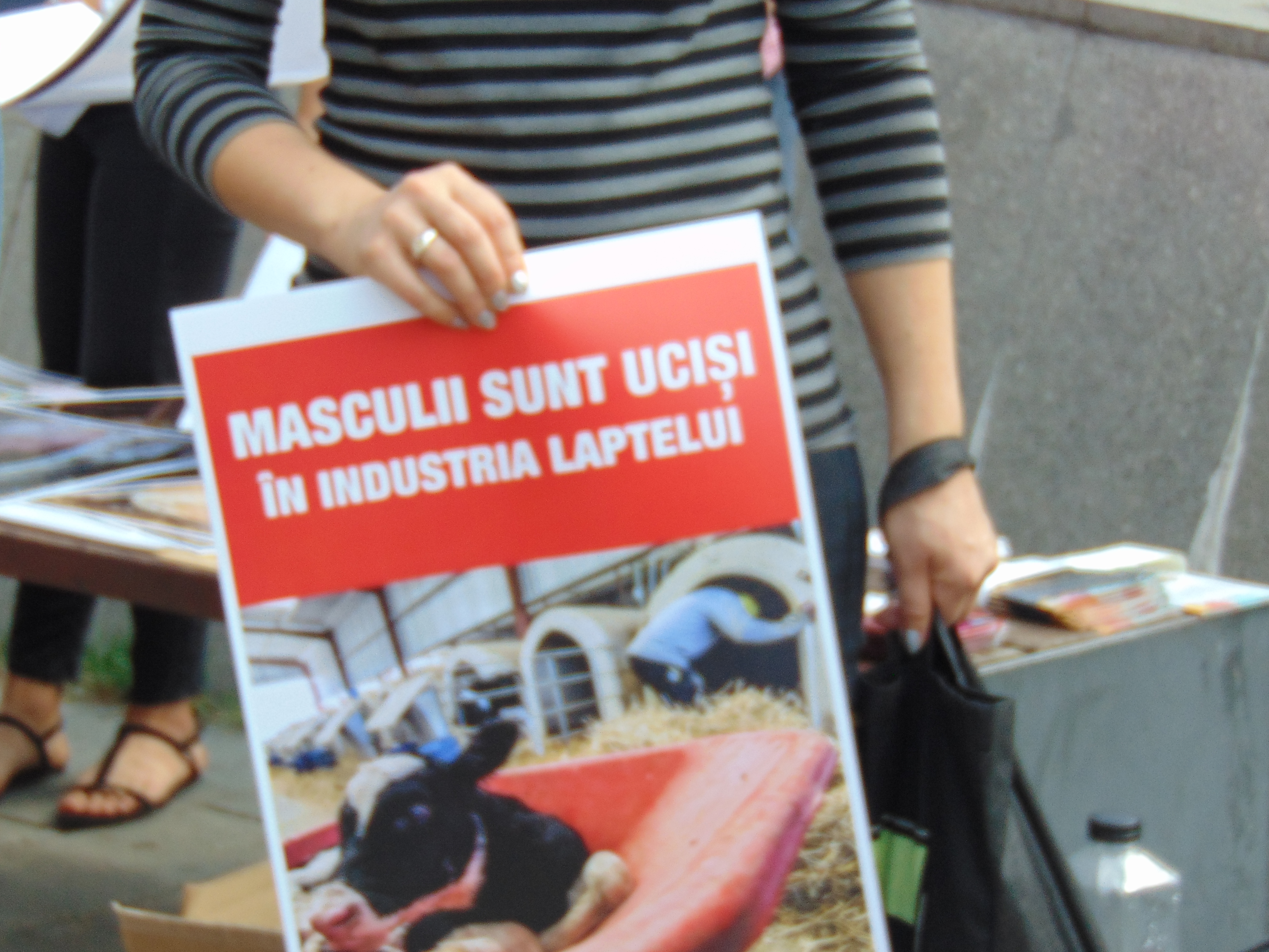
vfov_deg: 11.0
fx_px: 4949
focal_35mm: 135
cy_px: 442
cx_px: 571
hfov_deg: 14.6
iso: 80
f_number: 3.9
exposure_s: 1/200
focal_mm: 19.4
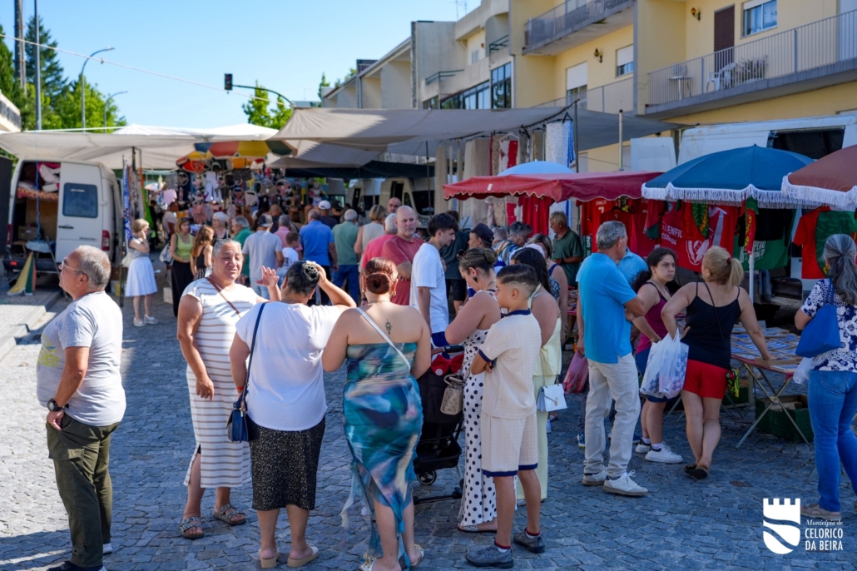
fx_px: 1071
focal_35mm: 45
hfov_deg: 43.6
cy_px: 286
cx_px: 428
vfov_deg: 29.8
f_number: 4
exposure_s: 1/1600
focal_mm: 45
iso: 320
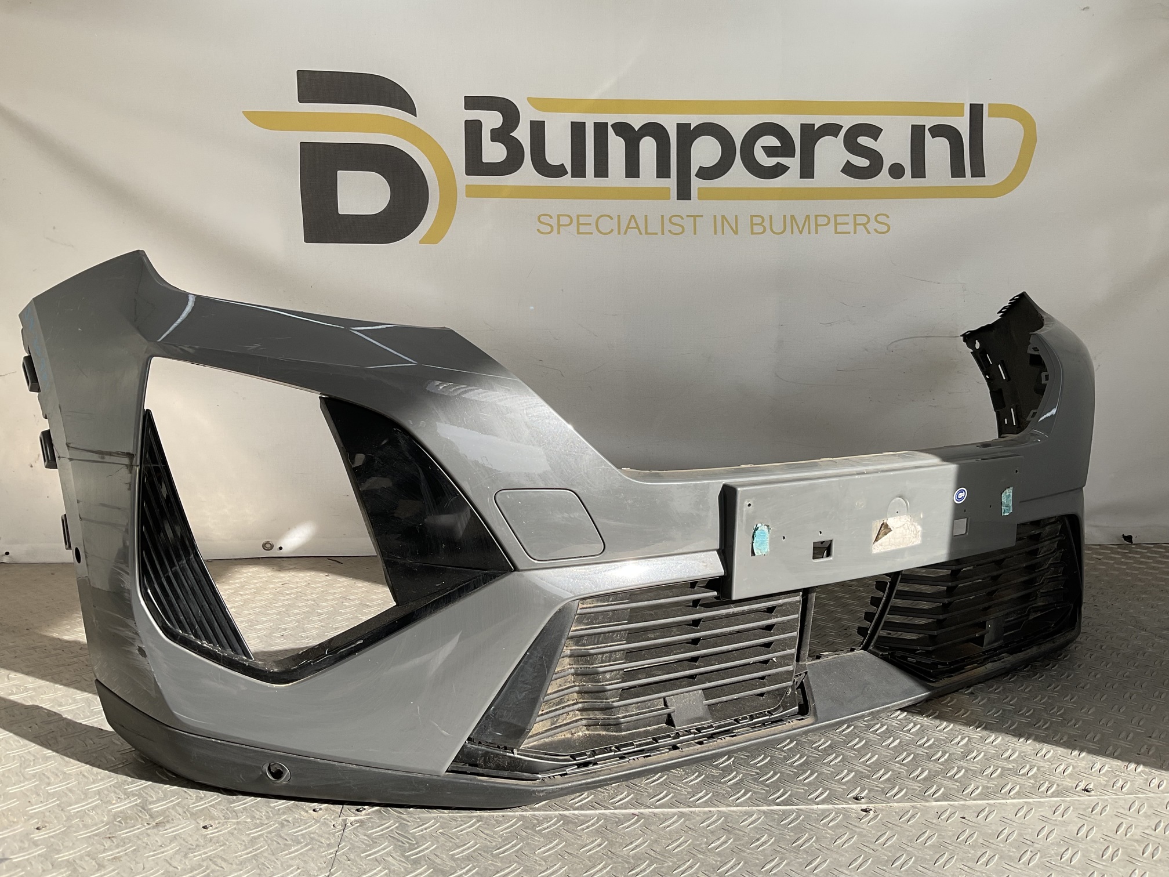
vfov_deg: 48.2
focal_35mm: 29
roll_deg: -1.1
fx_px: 979
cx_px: 584
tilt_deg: -7.9
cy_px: 438
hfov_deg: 61.7
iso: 16
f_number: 1.8
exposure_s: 1/683
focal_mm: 3
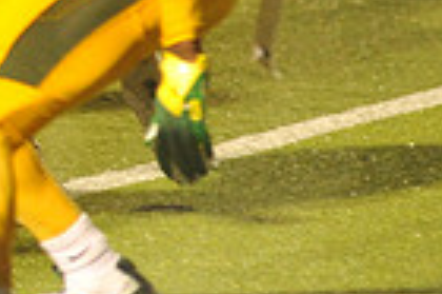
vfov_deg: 2.3
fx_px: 7358
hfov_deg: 3.4
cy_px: -164
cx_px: -306
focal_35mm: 600
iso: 6400
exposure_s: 1/250
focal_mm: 145
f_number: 4
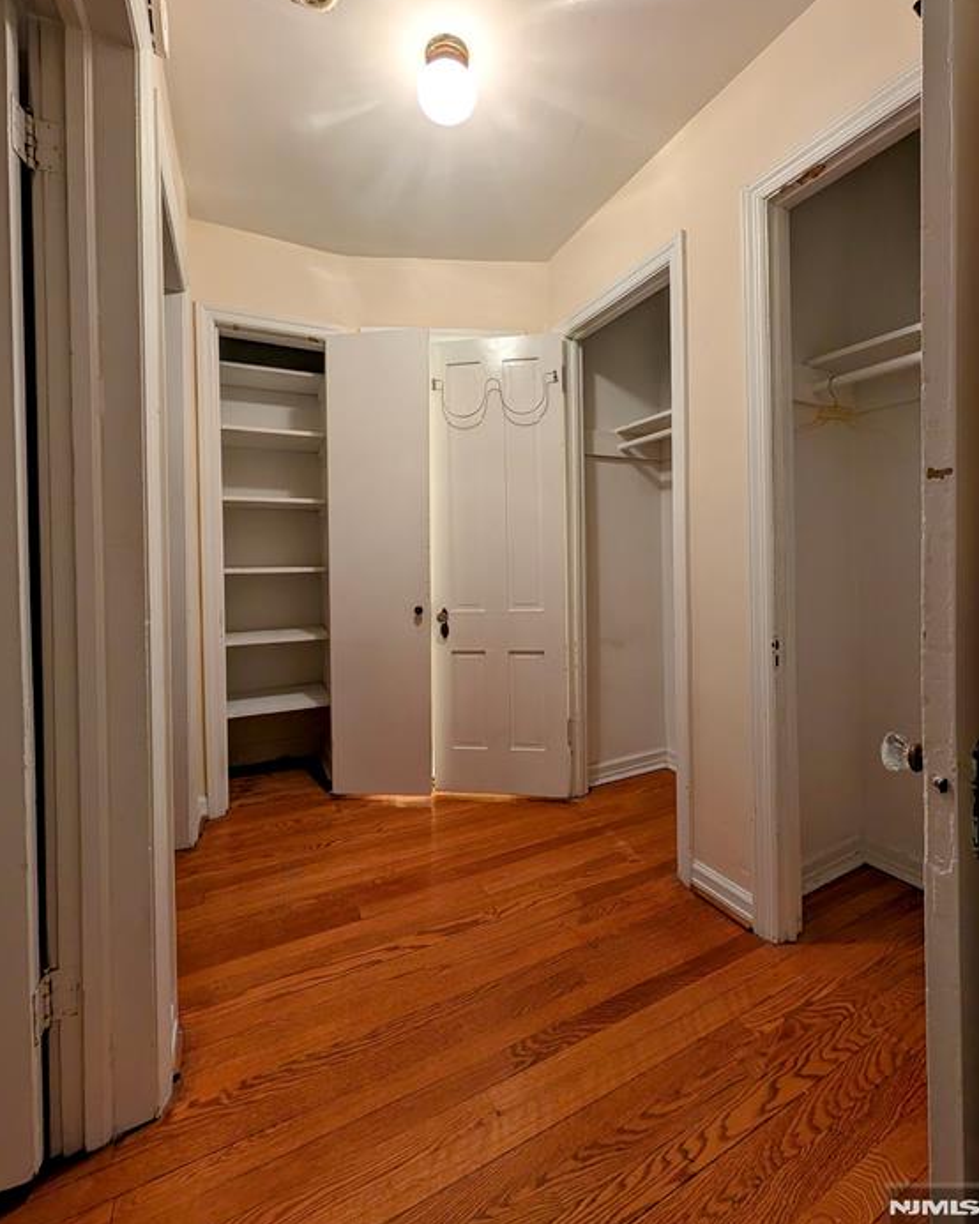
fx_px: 471
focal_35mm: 13
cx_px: 475
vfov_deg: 104.5
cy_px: 553
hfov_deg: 92.2
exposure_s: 1/30
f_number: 1.7
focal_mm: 2.02
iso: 59
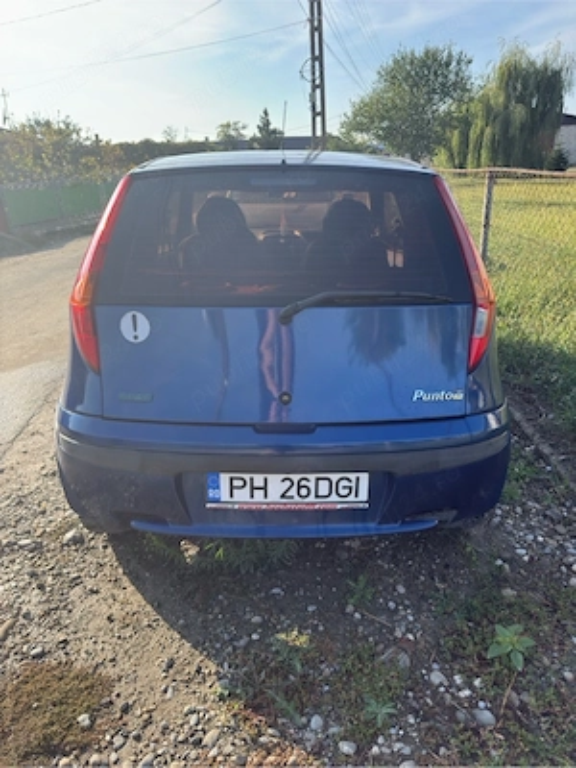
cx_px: 288
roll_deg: +2.8
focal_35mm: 24
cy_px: 384
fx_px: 532
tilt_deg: -21.5
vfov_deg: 71.6
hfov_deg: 56.8
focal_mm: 6.76
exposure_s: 1/1562
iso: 80
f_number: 1.78
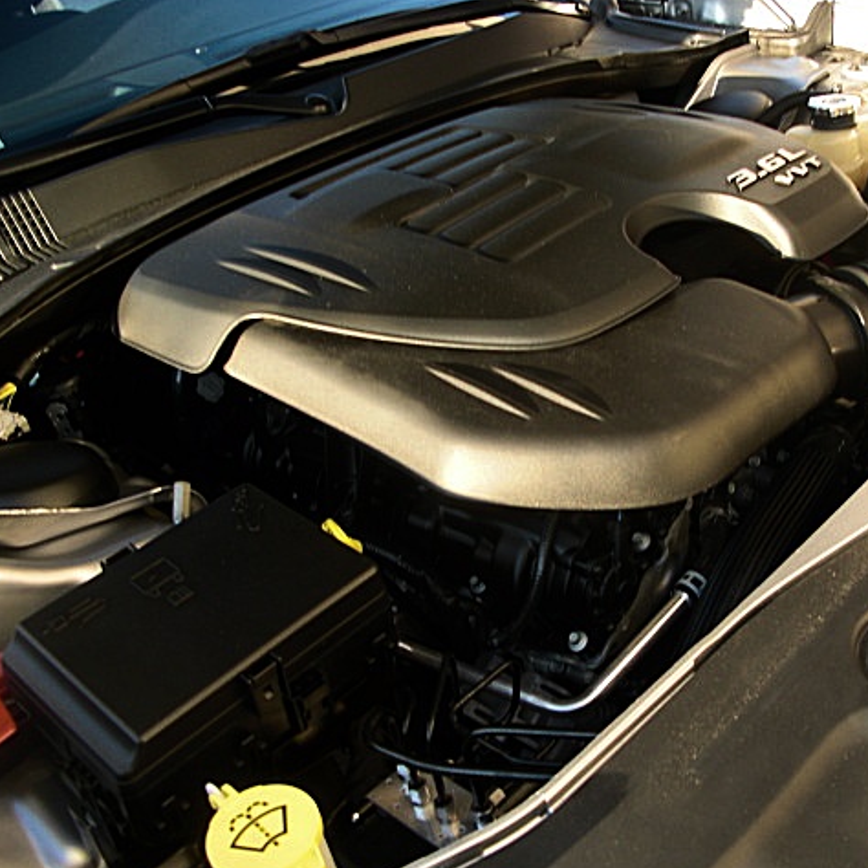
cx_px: 542
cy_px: 438
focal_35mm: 43
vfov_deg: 39.2
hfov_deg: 38.9
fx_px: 1220
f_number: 2.8
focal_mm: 6.3
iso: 50
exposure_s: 1/60
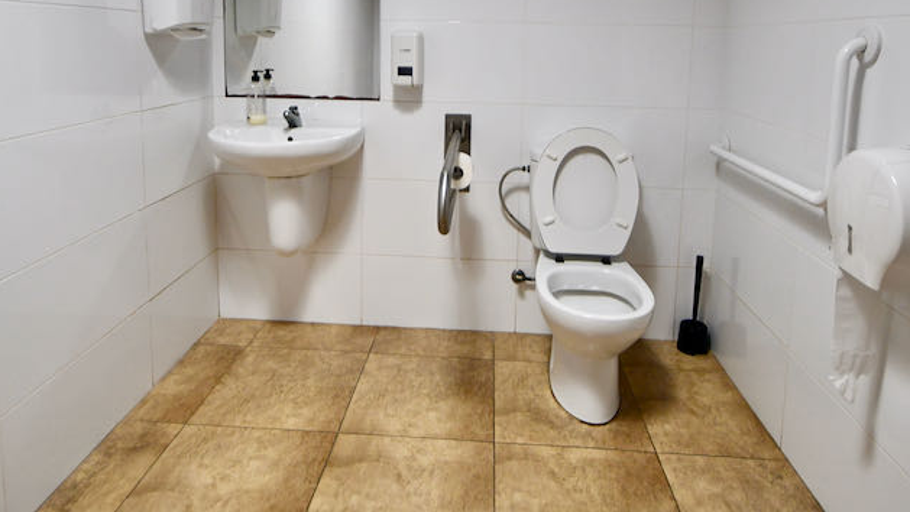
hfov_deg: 99.4
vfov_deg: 66.8
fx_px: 386
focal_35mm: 16
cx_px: 460
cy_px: 219
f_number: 4
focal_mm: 10
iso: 1000
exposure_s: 1/125
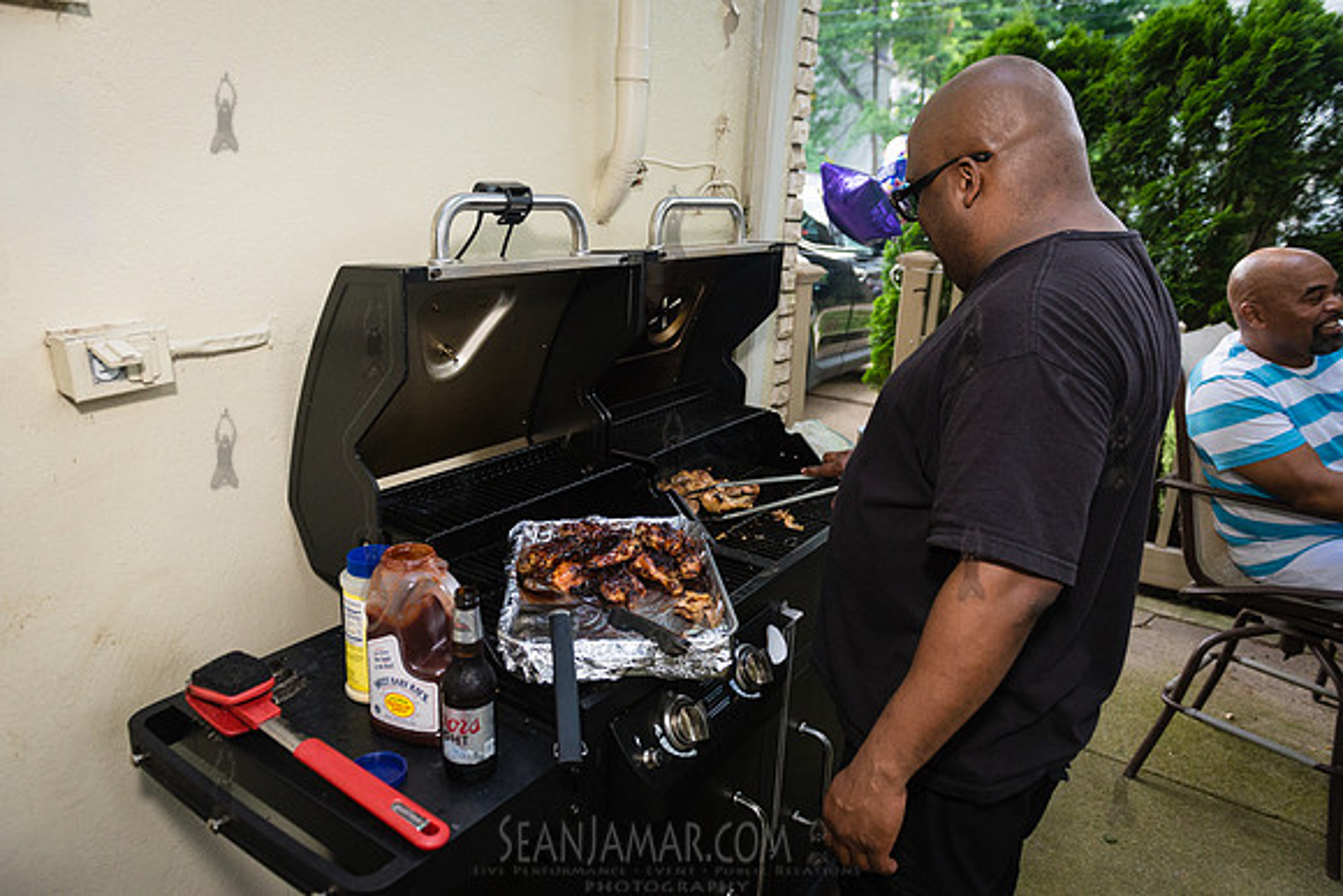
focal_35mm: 24
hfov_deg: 73.7
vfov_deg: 53.2
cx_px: 672
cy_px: 448
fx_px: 896
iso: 1600
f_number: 4
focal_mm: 24
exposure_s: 1/1000
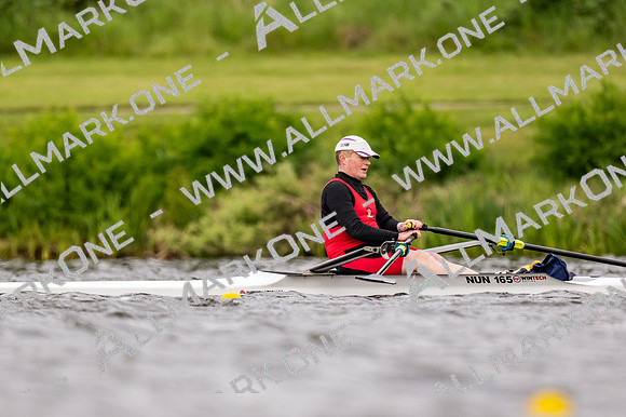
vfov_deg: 1.5
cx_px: 313
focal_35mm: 900
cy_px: 208
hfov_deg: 2.3
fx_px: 15640
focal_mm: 600
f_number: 4
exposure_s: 1/2500
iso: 720
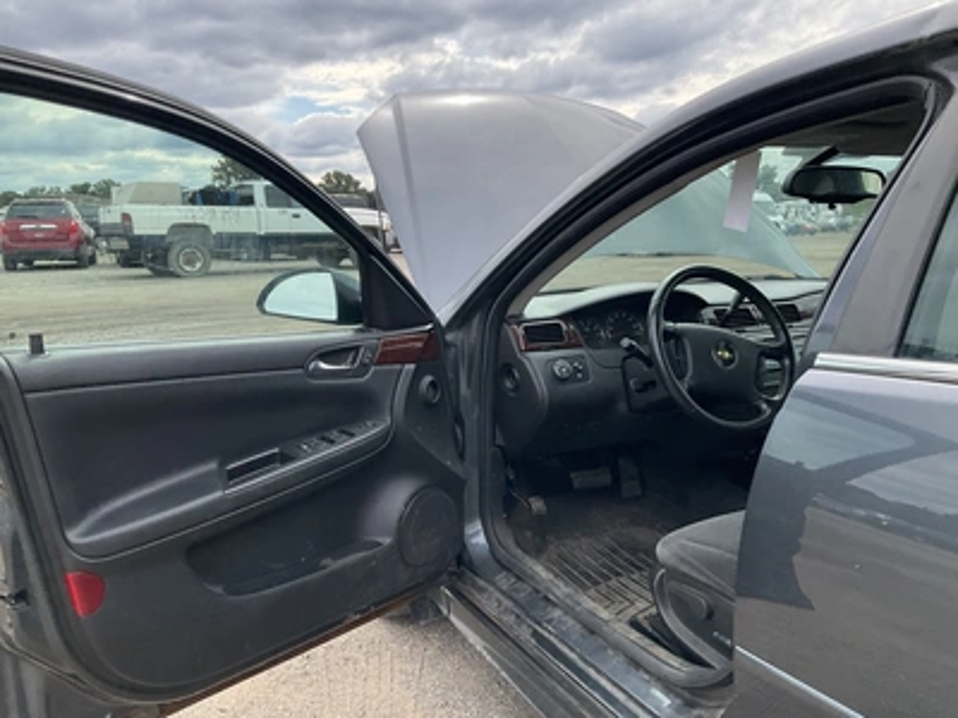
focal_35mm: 29
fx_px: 803
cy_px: 359
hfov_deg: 61.7
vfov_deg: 48.2
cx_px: 479
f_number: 1.8
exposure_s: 1/683
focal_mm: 3
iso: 25
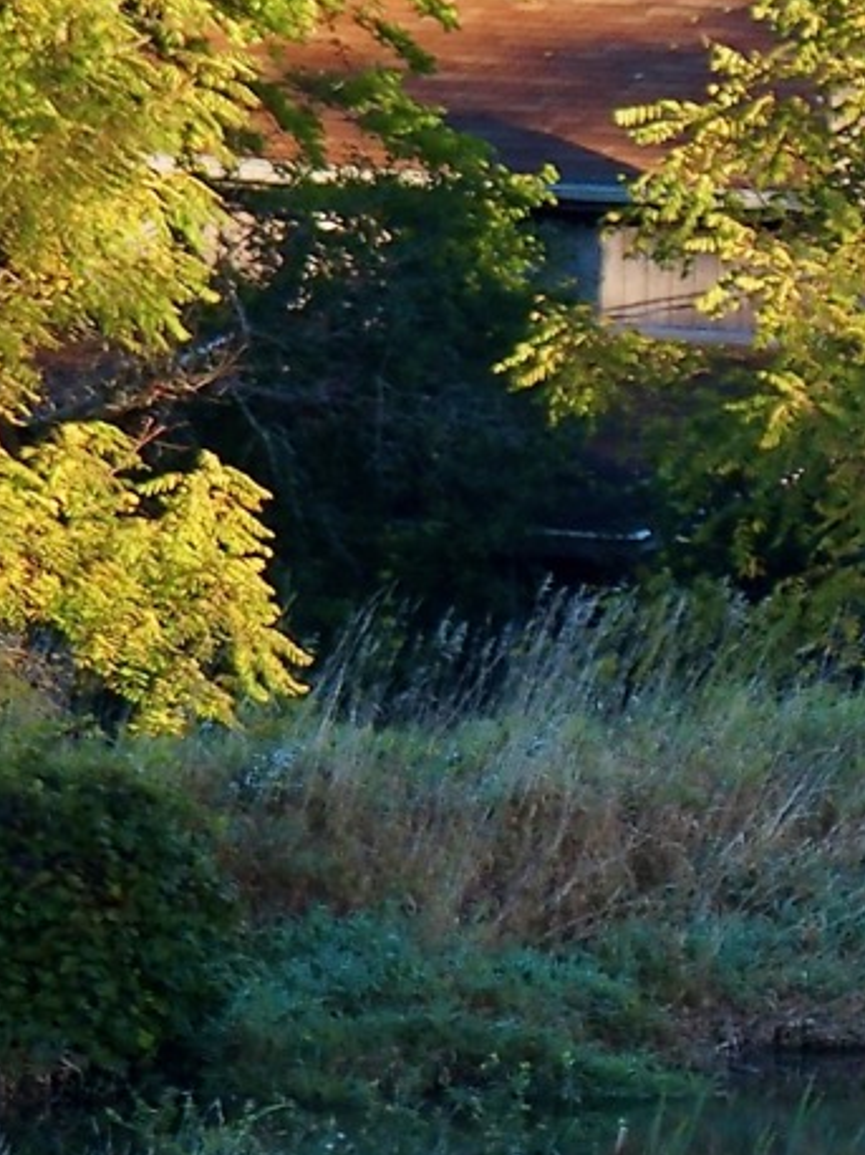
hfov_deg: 1.4
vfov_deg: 1.9
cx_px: 1453
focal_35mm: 1049
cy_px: -229
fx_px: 34983
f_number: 2.8
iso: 100
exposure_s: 1/400
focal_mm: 64.3
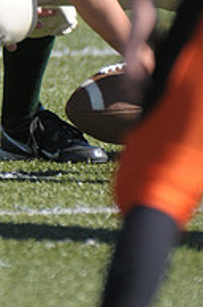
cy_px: -111
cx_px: -48
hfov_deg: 0.8
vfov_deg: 1.1
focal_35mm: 1805
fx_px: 15321
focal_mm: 400
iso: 640
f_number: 4
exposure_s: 1/2500
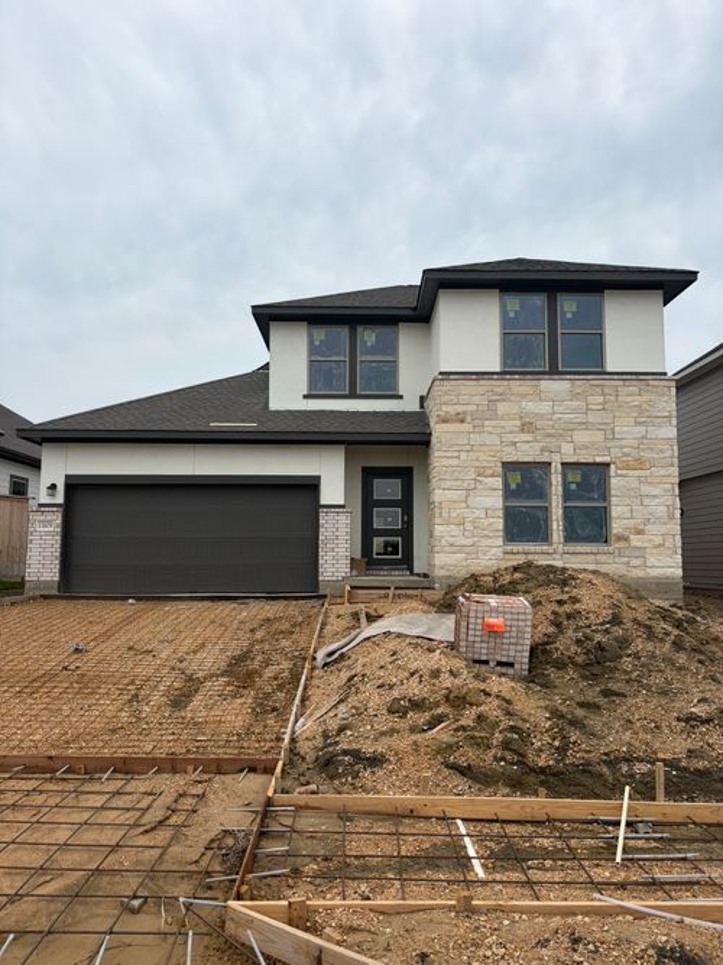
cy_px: 482
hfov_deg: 53.0
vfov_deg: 67.3
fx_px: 724
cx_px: 362
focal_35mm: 26
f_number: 1.6
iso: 50
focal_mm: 5.96
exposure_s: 1/2985
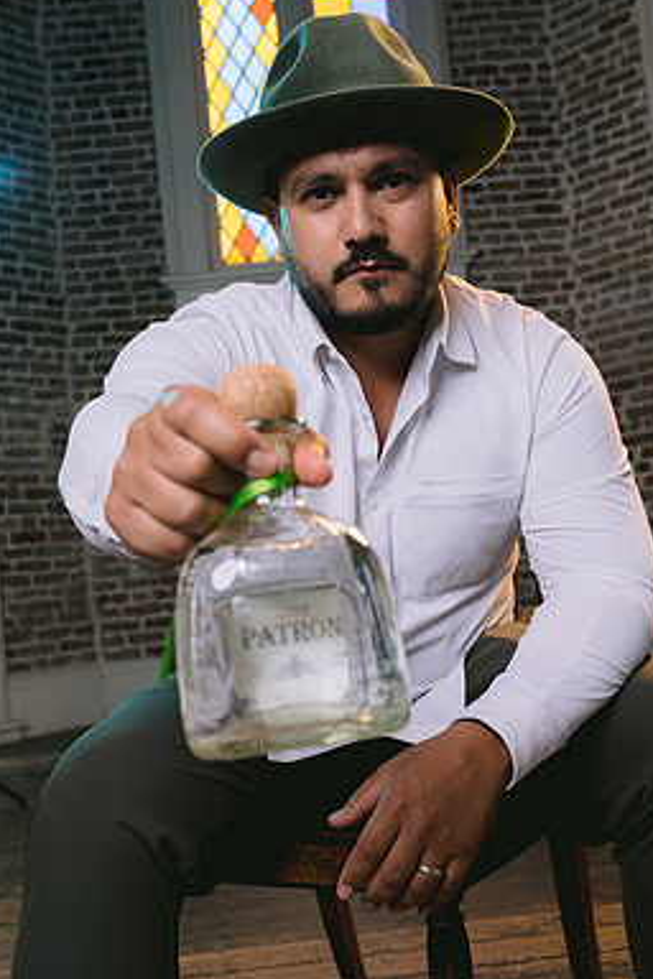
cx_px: 372
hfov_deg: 32.6
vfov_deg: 47.4
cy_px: 518
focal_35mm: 41
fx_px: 1115
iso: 200
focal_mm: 35
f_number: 5.6
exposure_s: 1/125
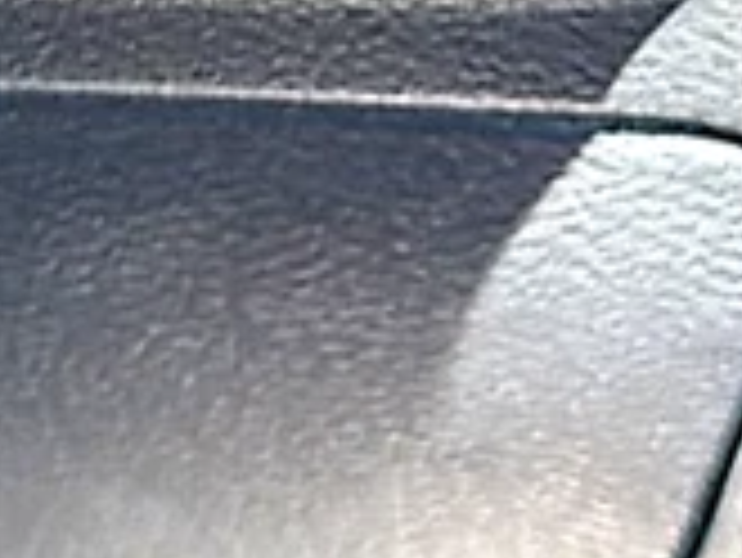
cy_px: -524
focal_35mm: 161
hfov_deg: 11.9
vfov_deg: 8.8
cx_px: -279
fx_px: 3454
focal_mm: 6.86
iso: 50
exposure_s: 1/115
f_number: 1.78
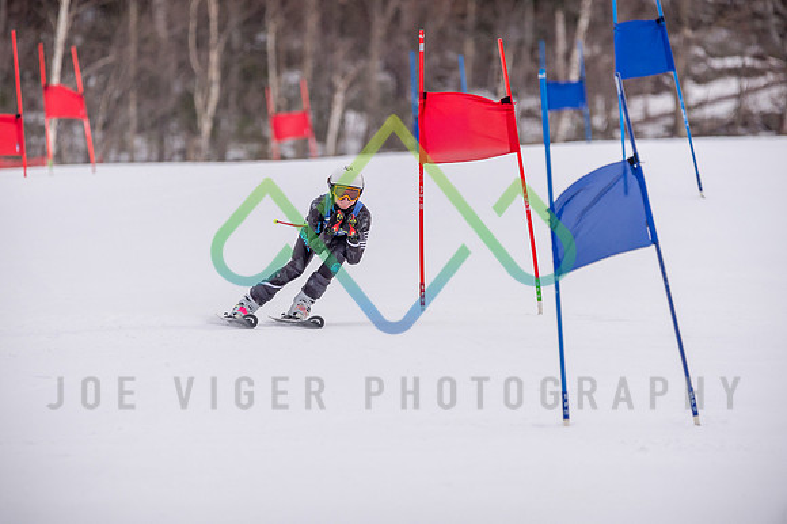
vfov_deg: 2.3
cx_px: 394
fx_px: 13109
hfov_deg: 3.4
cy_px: 262
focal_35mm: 600
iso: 800
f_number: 6.3
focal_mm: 600
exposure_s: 1/2500
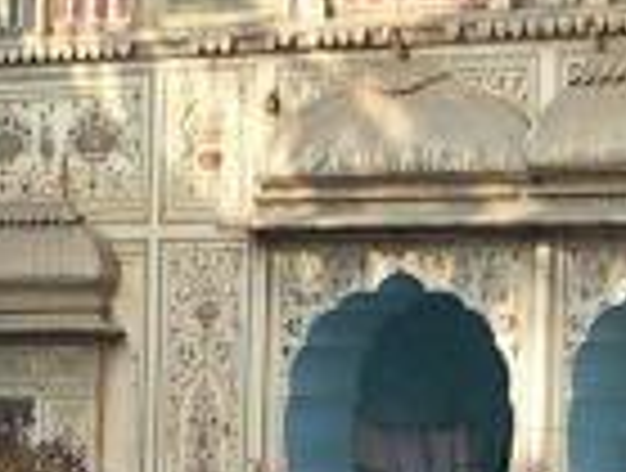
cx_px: 95
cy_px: -117
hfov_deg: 7.1
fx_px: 5059
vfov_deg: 5.3
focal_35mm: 279
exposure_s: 1/388
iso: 100
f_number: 2.8
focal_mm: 8
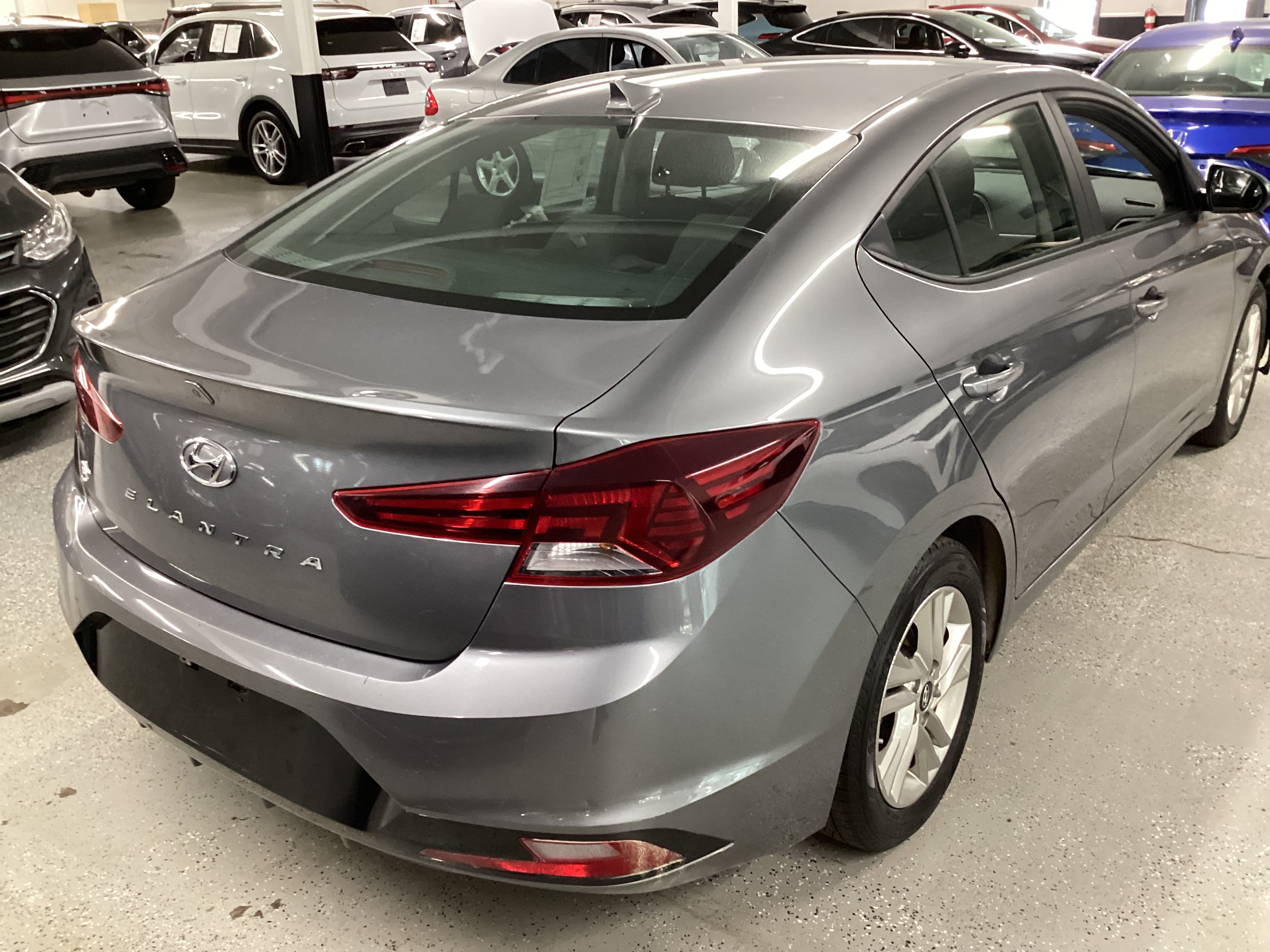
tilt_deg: -23.2
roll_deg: +1.5
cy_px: 476
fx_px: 1137
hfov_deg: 58.4
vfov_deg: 45.4
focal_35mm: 31
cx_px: 635
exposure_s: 1/33
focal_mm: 3.3
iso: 320
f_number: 2.4
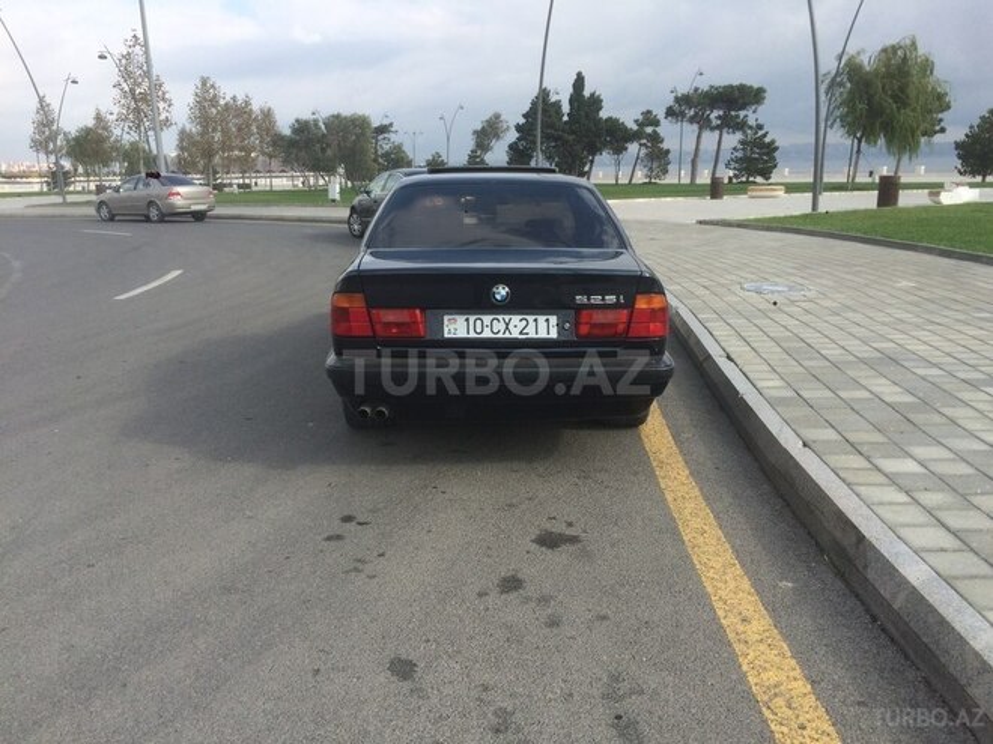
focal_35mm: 29
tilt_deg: -16.5
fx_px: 832
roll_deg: +1.5
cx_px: 496
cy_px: 372
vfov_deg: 48.2
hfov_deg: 61.7
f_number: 2.2
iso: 32
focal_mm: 4.15
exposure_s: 1/1282
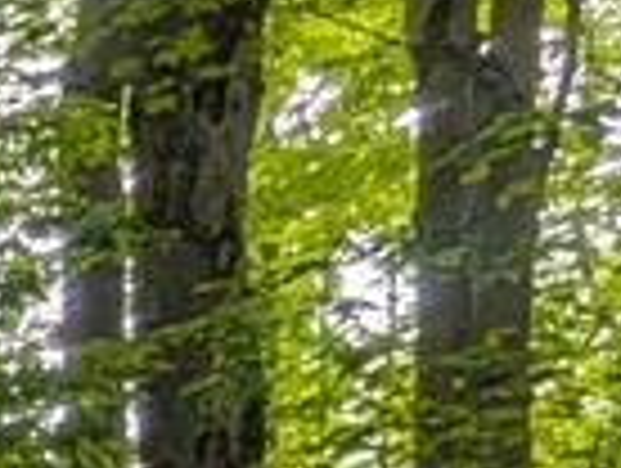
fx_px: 1599
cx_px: -1510
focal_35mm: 89
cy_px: 904
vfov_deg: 14.2
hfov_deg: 9.8
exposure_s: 1/468
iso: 53
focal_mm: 2.02
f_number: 1.7
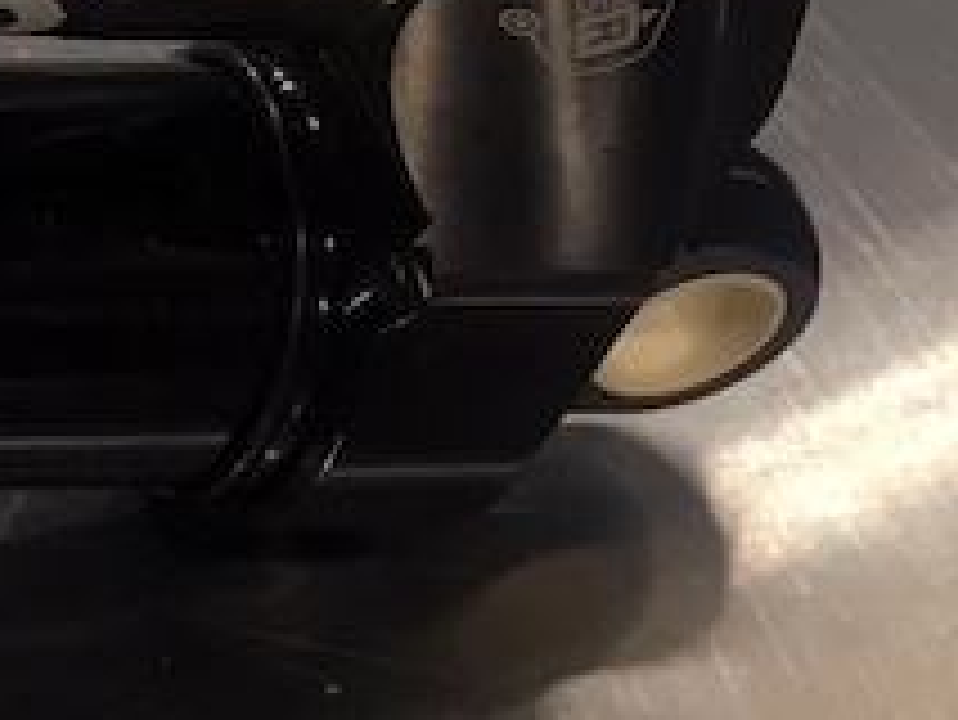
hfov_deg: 15.8
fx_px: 3018
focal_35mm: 109
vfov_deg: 13.4
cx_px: -688
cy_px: 711
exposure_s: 1/30
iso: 50
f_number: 2.2
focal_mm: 4.15
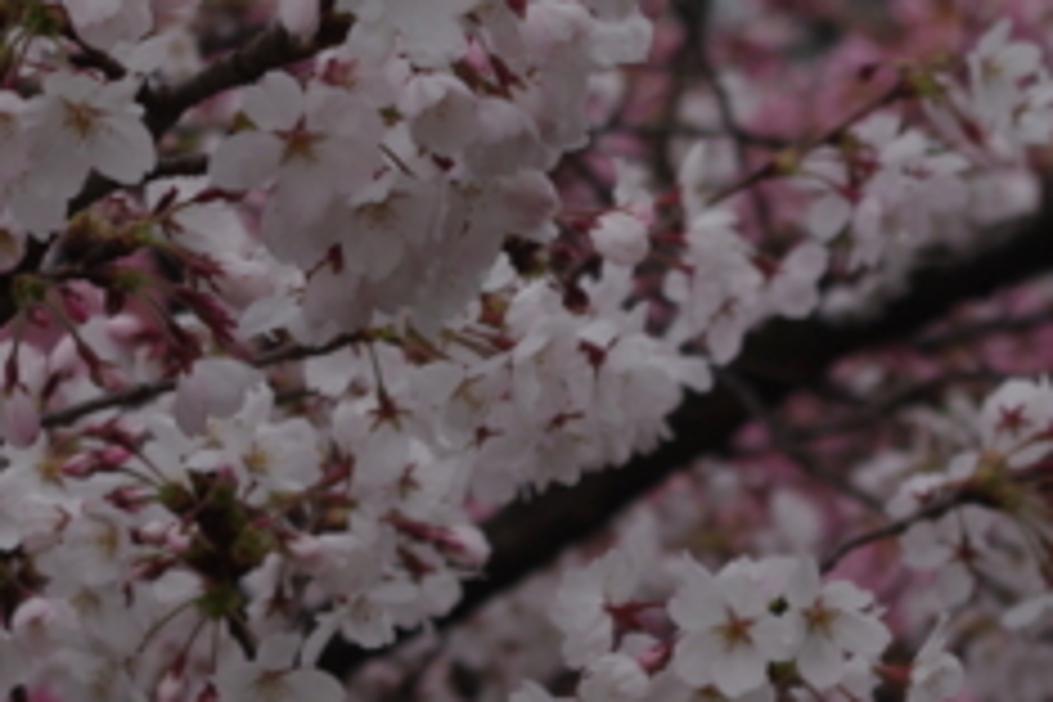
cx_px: 572
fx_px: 8189
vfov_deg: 4.9
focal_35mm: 280
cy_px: 110
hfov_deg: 7.4
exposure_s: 1/200
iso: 200
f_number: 7.1
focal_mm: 55
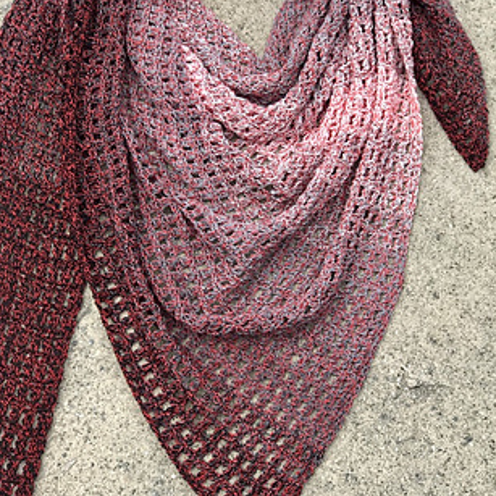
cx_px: 248
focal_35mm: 82
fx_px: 1329
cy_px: 189
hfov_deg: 21.1
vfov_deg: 21.1
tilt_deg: -65.1
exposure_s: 1/515
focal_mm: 6.6
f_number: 2.8
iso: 20
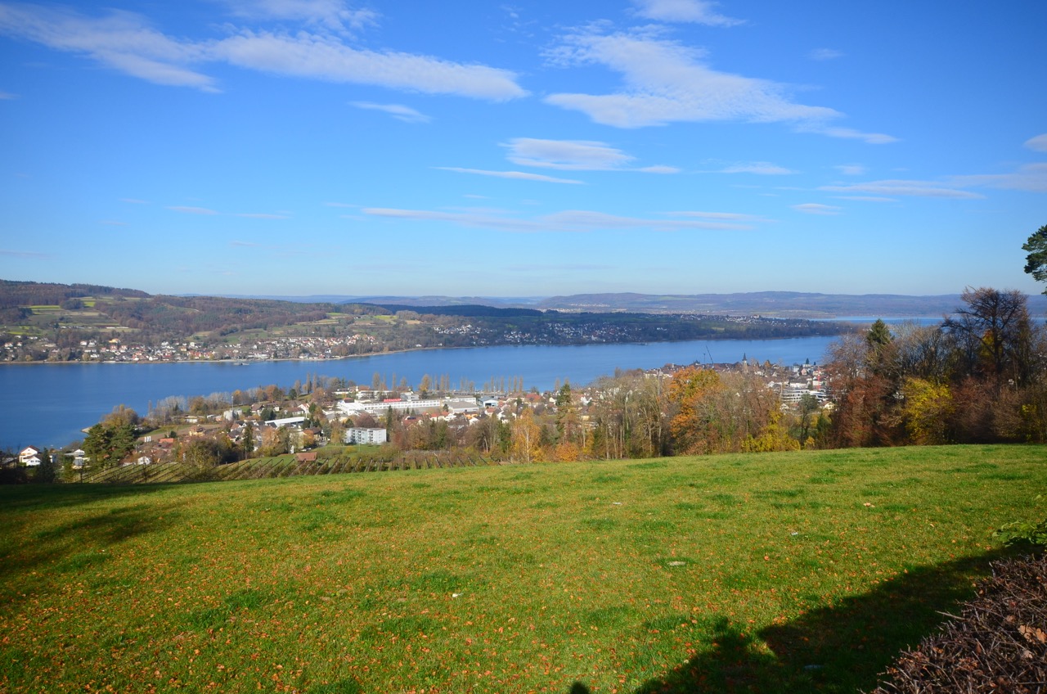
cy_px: 347
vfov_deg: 43.4
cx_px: 524
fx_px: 871
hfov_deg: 62.0
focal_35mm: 30
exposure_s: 1/350
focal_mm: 20
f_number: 11
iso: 200
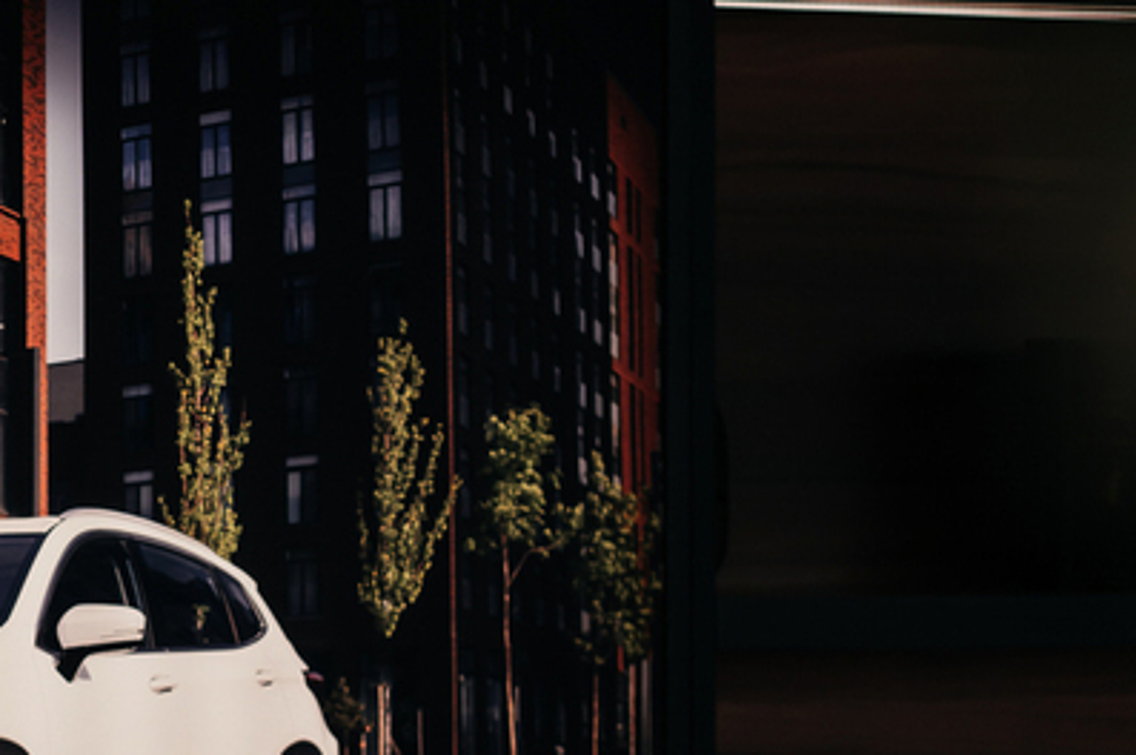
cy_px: 50
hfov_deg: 7.9
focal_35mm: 260
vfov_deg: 5.3
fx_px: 8197
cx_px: 60
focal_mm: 85
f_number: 2.8
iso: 200
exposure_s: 1/500
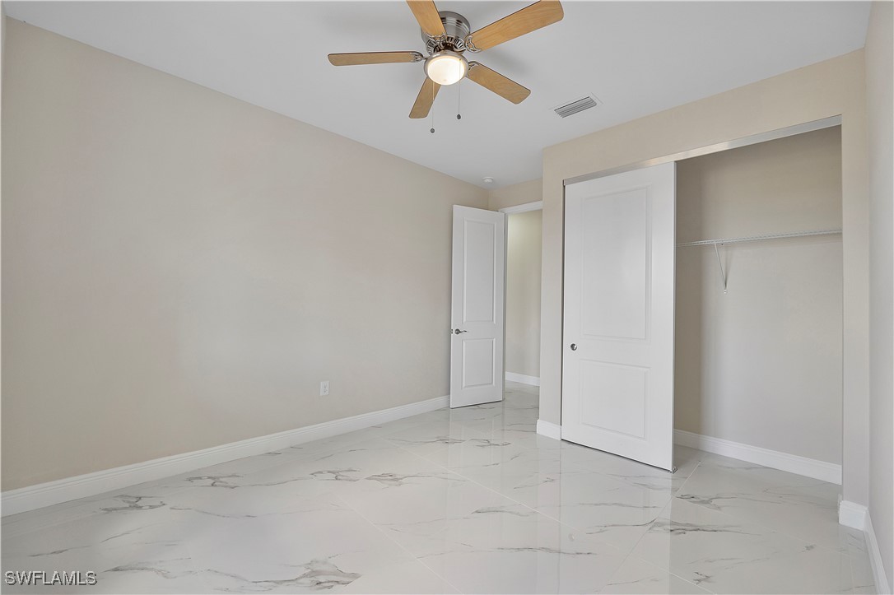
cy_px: 298
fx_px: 372
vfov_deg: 77.3
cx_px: 447
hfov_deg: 100.4
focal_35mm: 15
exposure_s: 1/50
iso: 100
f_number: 4
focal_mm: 10
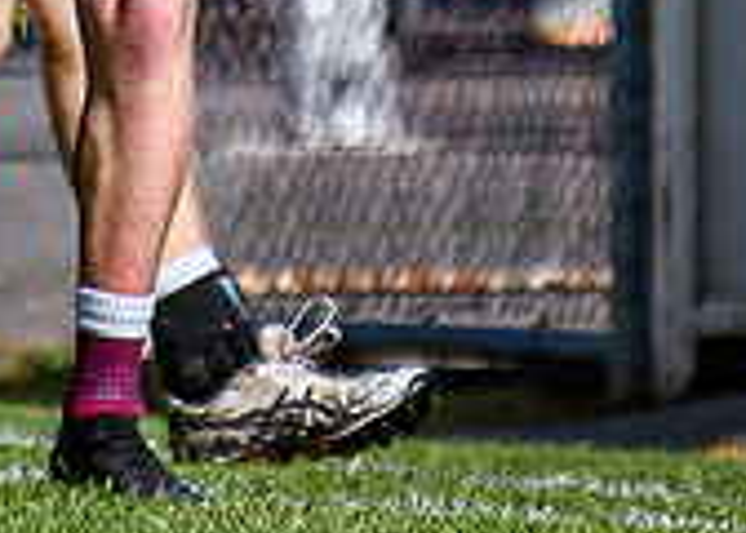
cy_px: -352
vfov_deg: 0.6
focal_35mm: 2447
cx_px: 225
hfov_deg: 0.8
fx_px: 51845
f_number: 2.8
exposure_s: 1/2500
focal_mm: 200
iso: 140
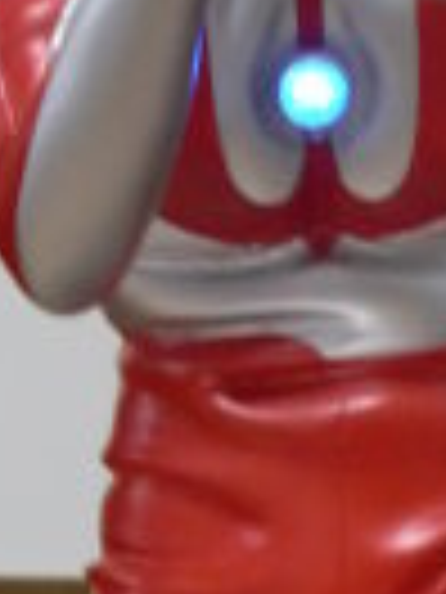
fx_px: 3006
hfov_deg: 8.5
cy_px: 603
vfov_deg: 11.2
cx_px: 365
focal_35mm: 175
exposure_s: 1/30
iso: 400
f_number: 2.8
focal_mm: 6.3
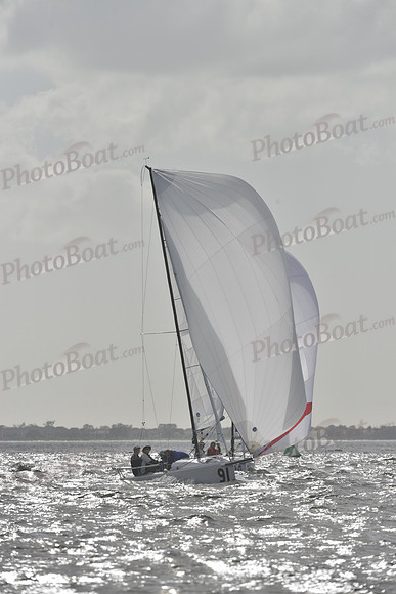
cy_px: 297
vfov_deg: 5.2
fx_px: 6596
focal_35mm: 400
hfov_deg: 3.4
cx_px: 198
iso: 400
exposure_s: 1/2000
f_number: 10
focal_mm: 400
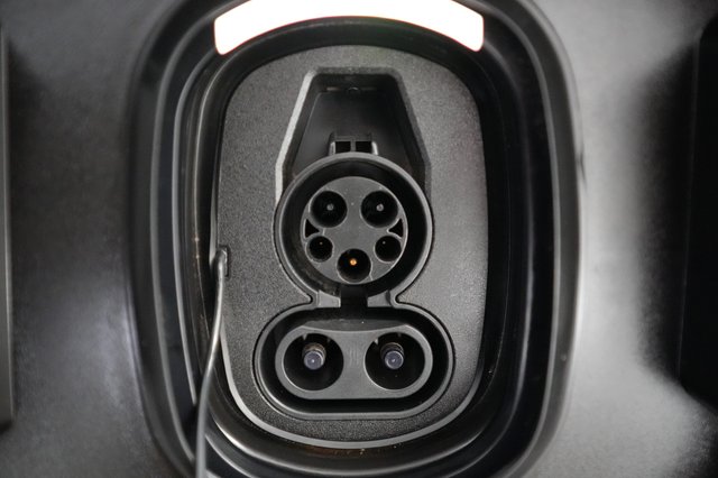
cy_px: 239
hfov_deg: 65.5
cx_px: 359
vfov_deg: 46.4
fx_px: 558
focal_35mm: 28
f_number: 2.8
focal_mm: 28
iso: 12800
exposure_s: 1/80
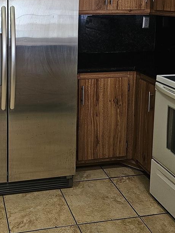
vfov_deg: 39.7
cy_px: 34
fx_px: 303
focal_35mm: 45
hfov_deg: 30.8
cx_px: 19
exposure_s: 1/120
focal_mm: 6.3
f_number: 1.7
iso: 320
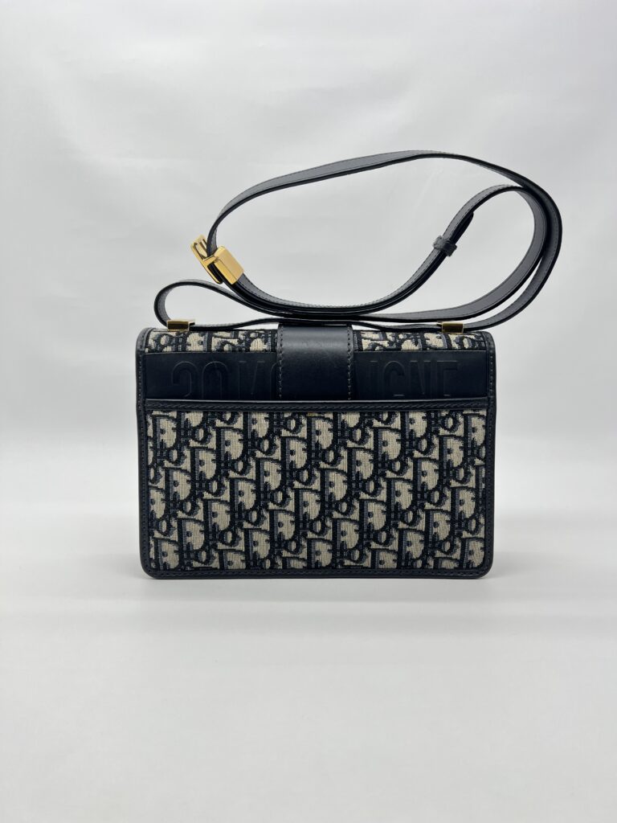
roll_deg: -0.5
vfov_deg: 67.3
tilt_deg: -4.7
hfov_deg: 53.1
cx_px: 308
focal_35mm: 26
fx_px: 618
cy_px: 412
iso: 32
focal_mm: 5.7
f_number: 1.5
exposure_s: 1/111
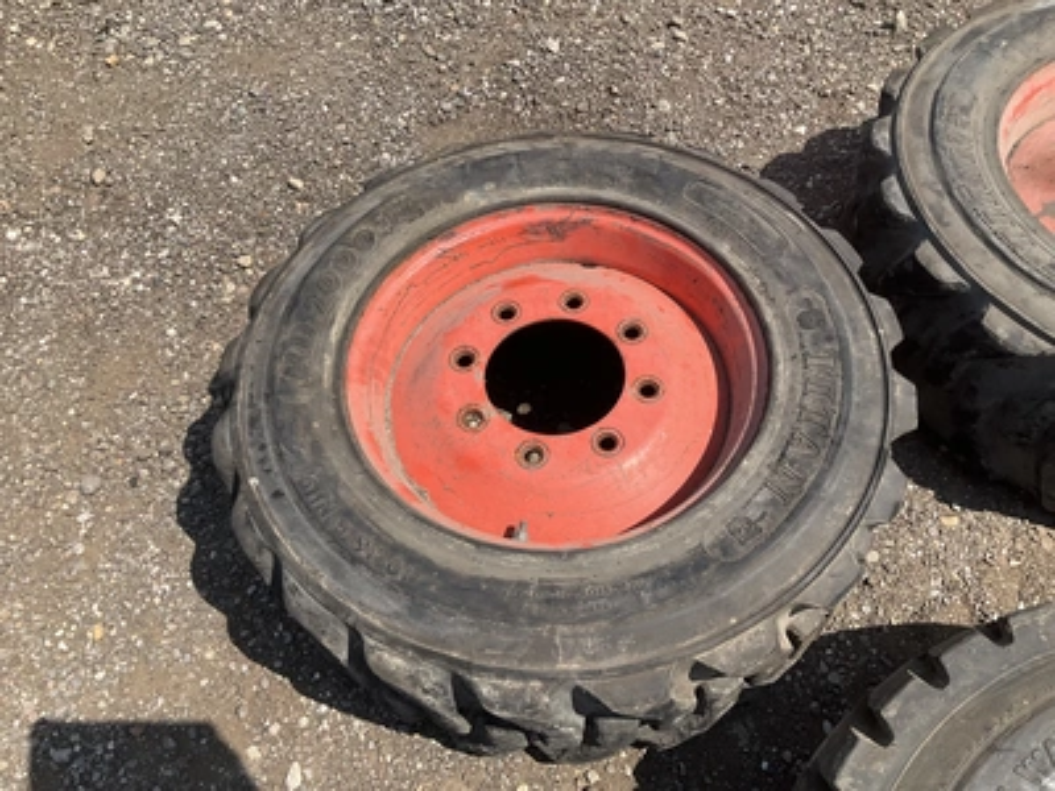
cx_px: 528
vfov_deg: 48.2
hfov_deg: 61.7
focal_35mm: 29
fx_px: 884
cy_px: 396
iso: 25
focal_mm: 3
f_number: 1.8
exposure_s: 1/1342
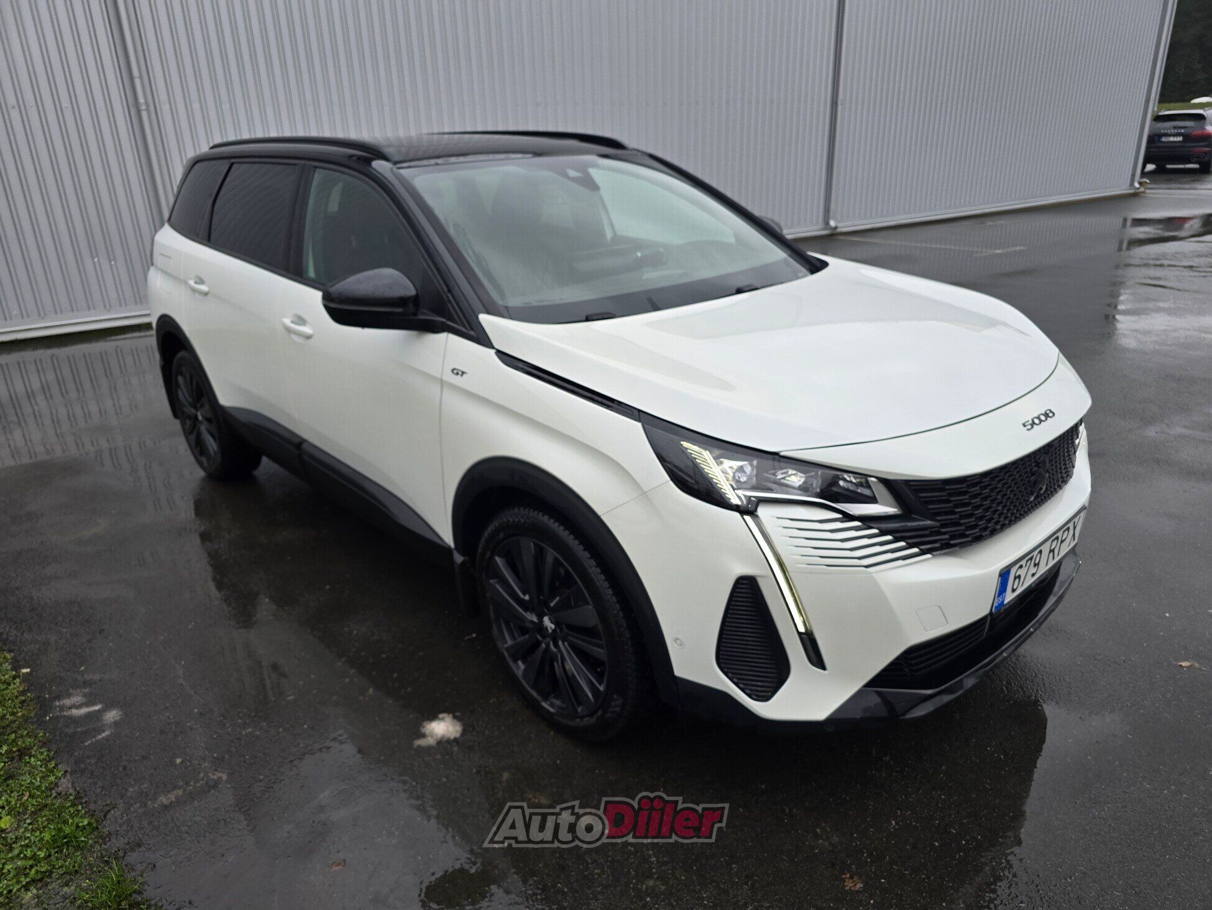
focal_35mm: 23
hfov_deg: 73.9
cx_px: 606
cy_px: 455
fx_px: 805
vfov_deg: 58.9
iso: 64
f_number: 1.7
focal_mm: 6.3
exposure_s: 1/180
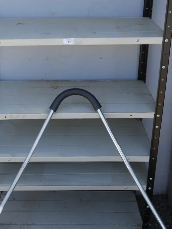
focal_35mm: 48
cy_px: 63
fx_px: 318
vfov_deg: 38.8
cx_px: 58
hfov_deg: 30.1
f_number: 5
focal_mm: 16
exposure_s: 1/250
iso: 200
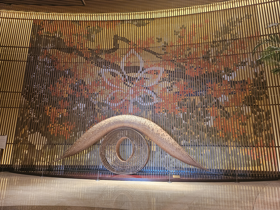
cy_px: 105
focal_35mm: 24
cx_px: 140
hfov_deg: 71.6
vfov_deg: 56.8
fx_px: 194
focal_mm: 5
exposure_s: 1/100
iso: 640
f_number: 1.8
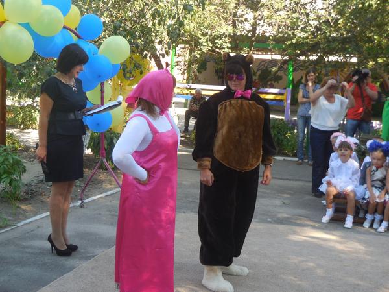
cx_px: 194
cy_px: 146
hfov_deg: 36.2
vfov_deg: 27.5
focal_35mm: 53
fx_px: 596
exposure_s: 1/100
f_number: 4
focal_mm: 9.4
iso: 125
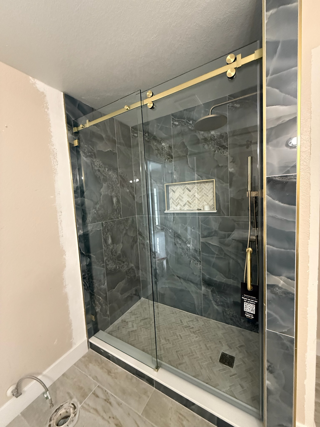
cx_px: 160
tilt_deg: -3.7
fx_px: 173
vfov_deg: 102.1
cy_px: 214
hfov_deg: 85.7
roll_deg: +3.2
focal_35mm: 14
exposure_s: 1/60
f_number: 2.2
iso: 800
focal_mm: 2.22
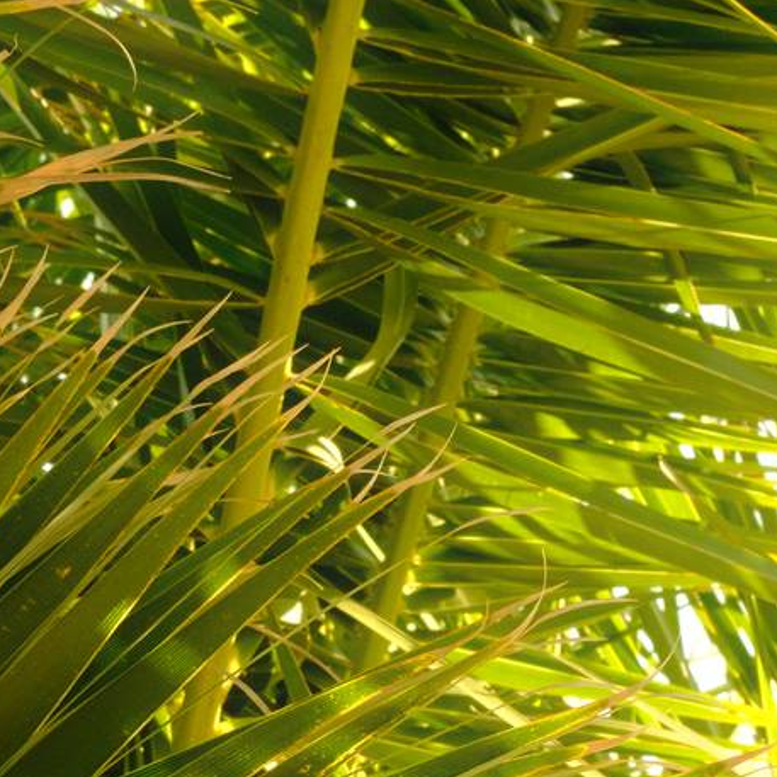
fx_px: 3098
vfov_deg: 14.2
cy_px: 662
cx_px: 201
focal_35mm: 122
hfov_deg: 14.2
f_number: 11
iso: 640
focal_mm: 27.5
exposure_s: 1/120
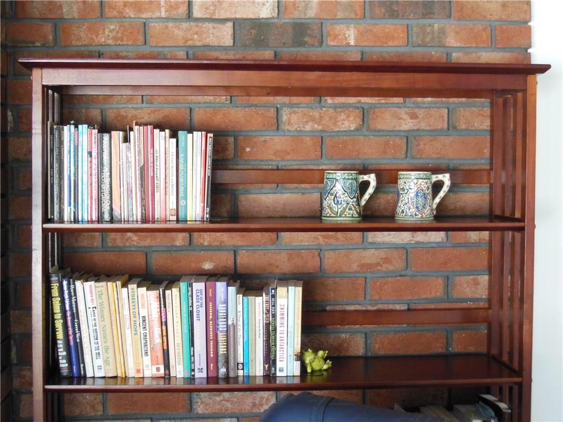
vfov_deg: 24.4
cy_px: 211
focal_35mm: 60
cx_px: 282
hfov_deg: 32.2
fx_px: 976
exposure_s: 1/8
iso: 800
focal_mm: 10.7
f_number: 5
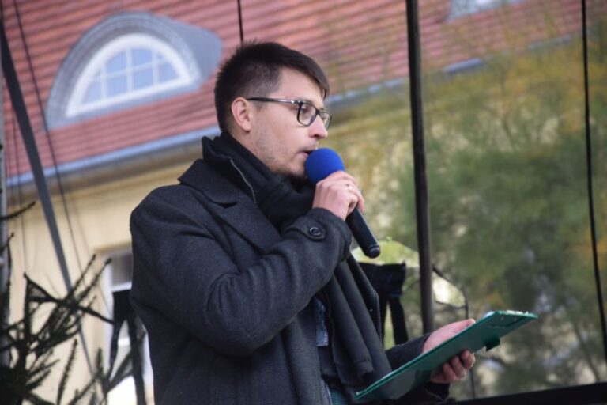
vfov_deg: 8.7
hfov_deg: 13.0
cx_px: 304
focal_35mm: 158
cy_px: 202
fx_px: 2655
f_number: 5.6
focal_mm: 105
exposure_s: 1/125
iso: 400
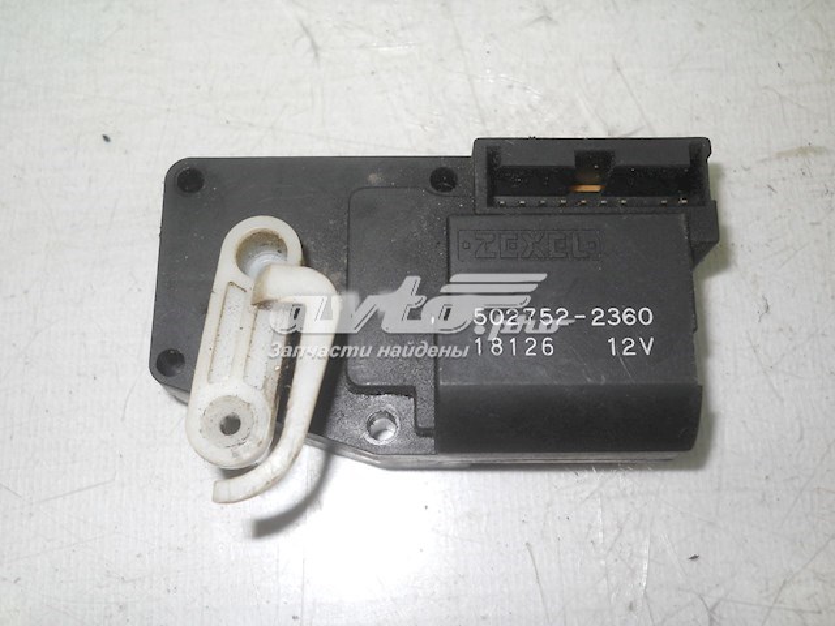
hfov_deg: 45.8
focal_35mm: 41
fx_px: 989
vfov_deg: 35.1
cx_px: 418
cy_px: 313
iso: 80
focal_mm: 6.72
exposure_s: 1/30
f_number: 5.5
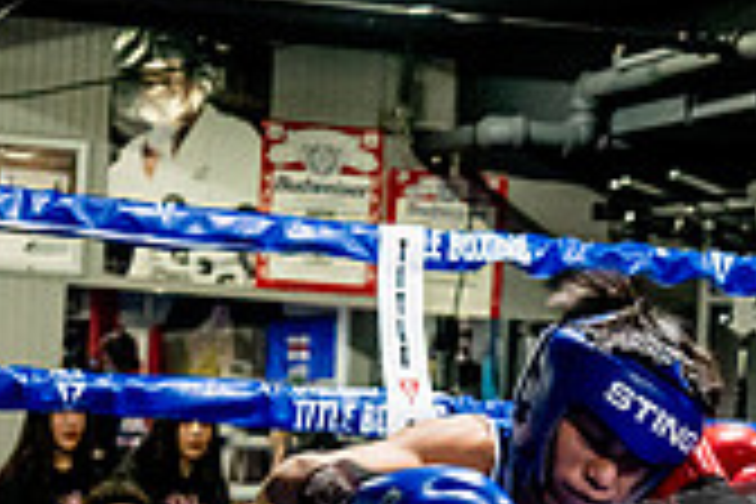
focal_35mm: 180
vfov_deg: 7.6
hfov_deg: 11.4
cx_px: 522
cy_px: 601
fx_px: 3780
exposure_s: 1/800
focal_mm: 35
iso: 5000
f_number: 2.8
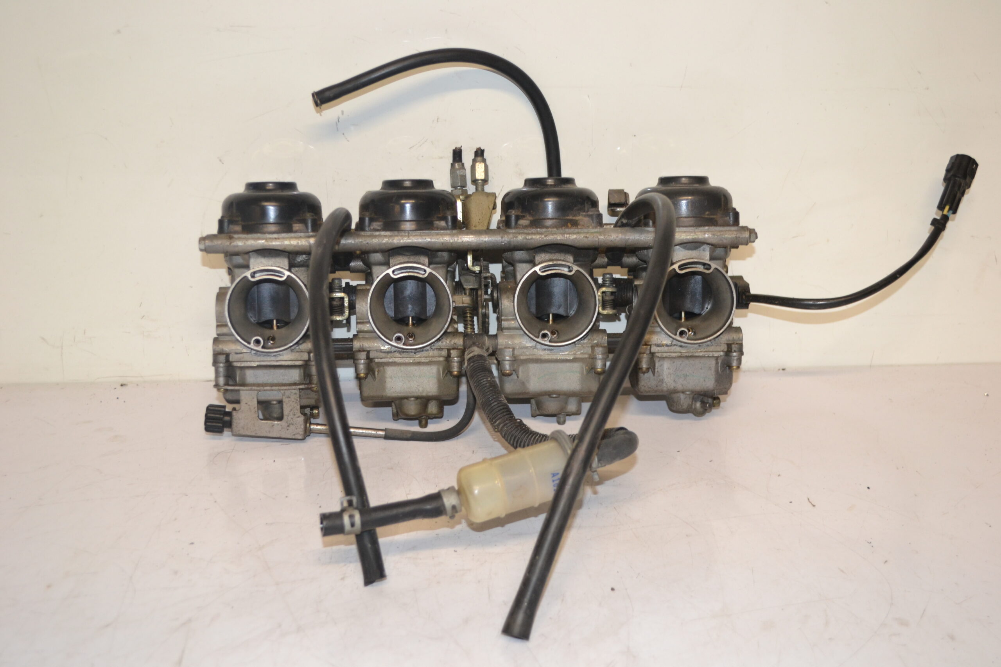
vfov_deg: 28.1
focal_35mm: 48
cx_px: 500
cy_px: 334
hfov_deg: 41.1
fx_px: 1335
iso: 800
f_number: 4.8
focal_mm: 32
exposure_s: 1/60
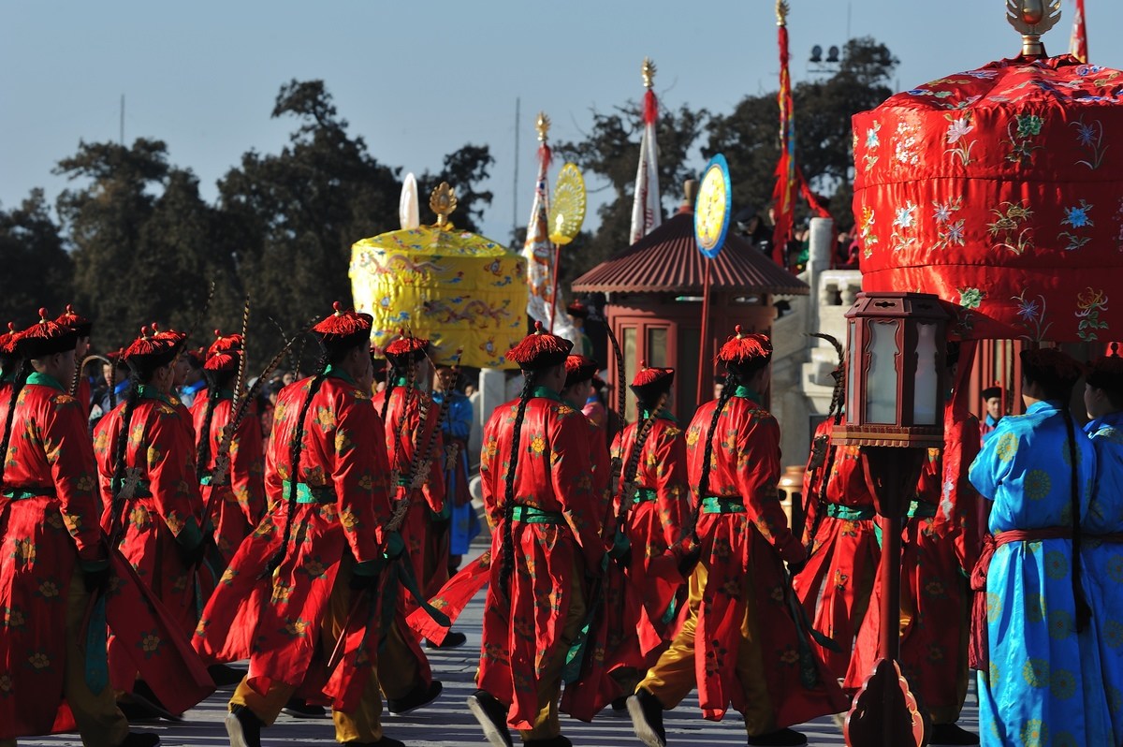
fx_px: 6234
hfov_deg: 10.3
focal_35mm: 200
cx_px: 562
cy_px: 374
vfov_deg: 6.9
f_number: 10
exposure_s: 1/100
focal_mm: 200
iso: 200
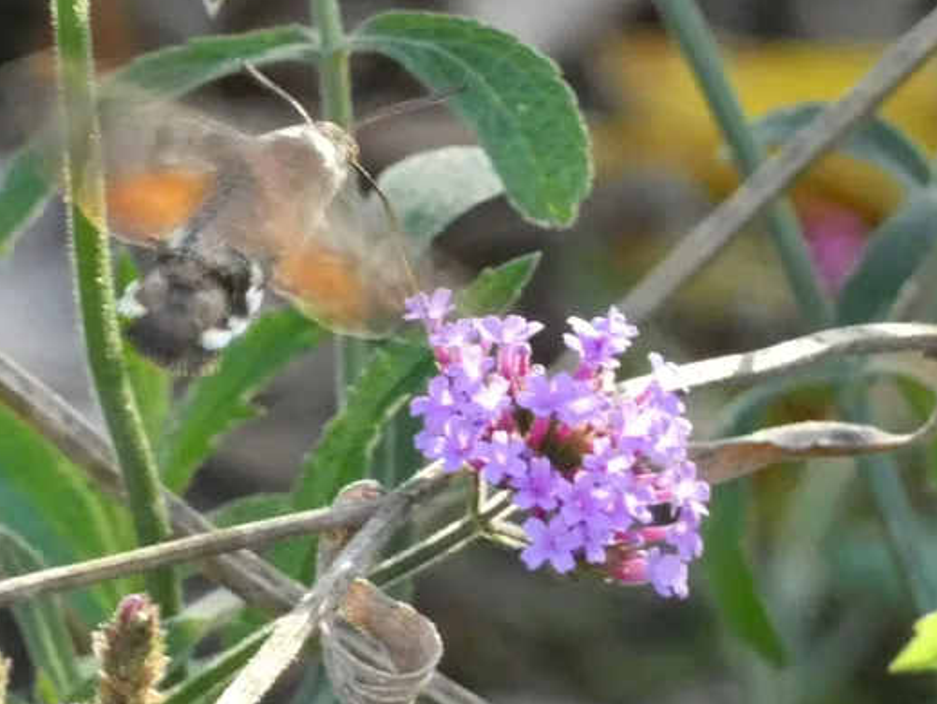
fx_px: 12105
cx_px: 376
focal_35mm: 447
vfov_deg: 3.3
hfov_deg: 4.4
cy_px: 304
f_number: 5.6
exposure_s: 1/80
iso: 1000
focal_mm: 64.9
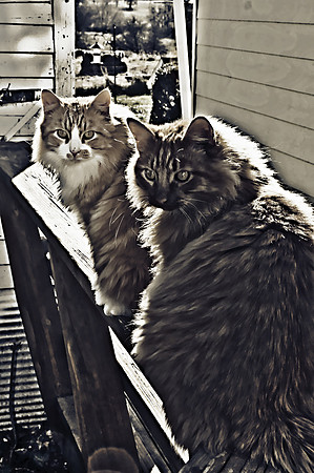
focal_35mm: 69
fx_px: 905
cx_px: 157
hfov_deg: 19.7
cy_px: 236
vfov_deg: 29.3
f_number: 16
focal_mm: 46
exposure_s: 1/250
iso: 800
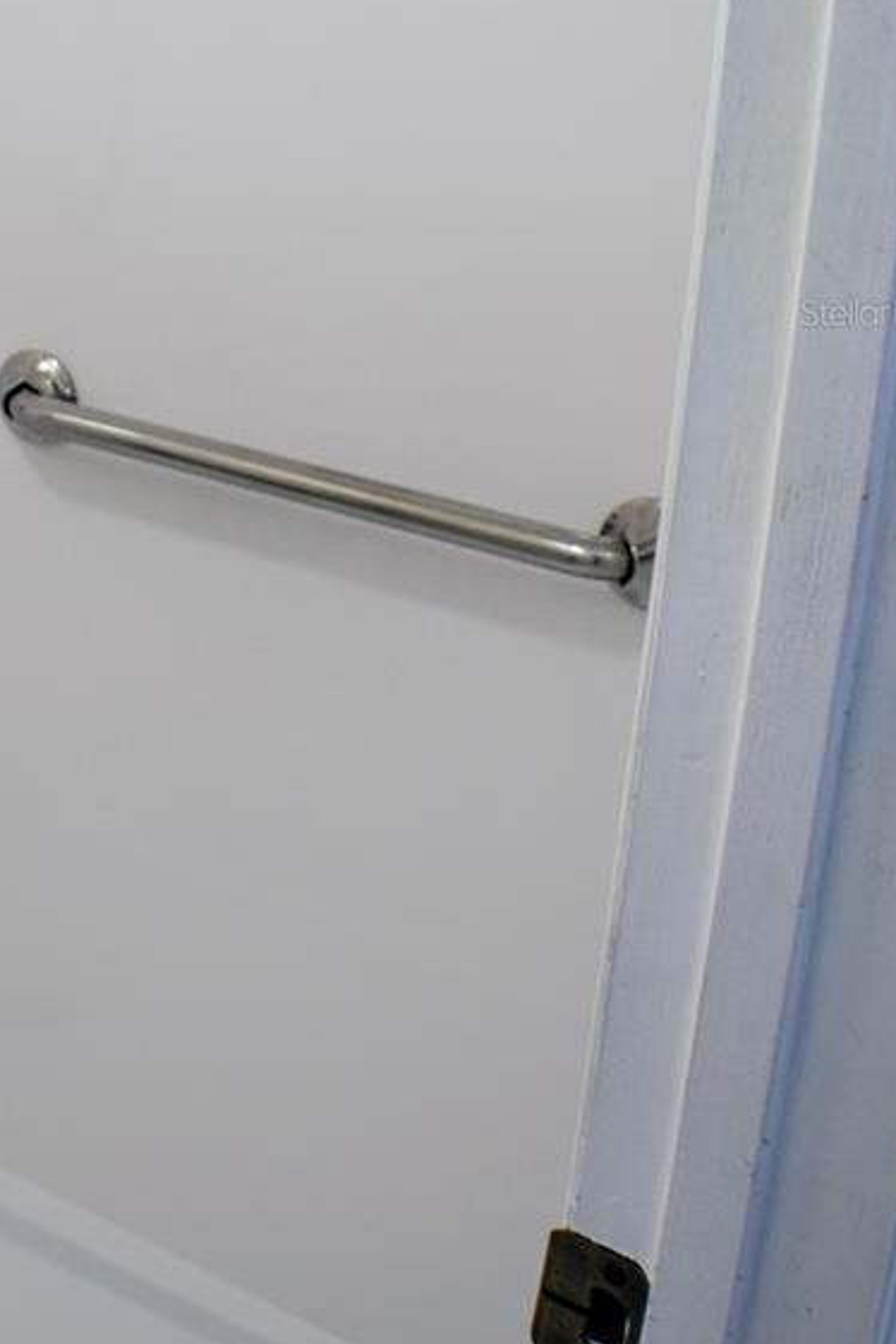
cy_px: 311
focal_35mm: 77
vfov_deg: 25.9
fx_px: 2874
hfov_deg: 17.3
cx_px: 1
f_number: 4.5
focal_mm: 24
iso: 400
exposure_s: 1/80
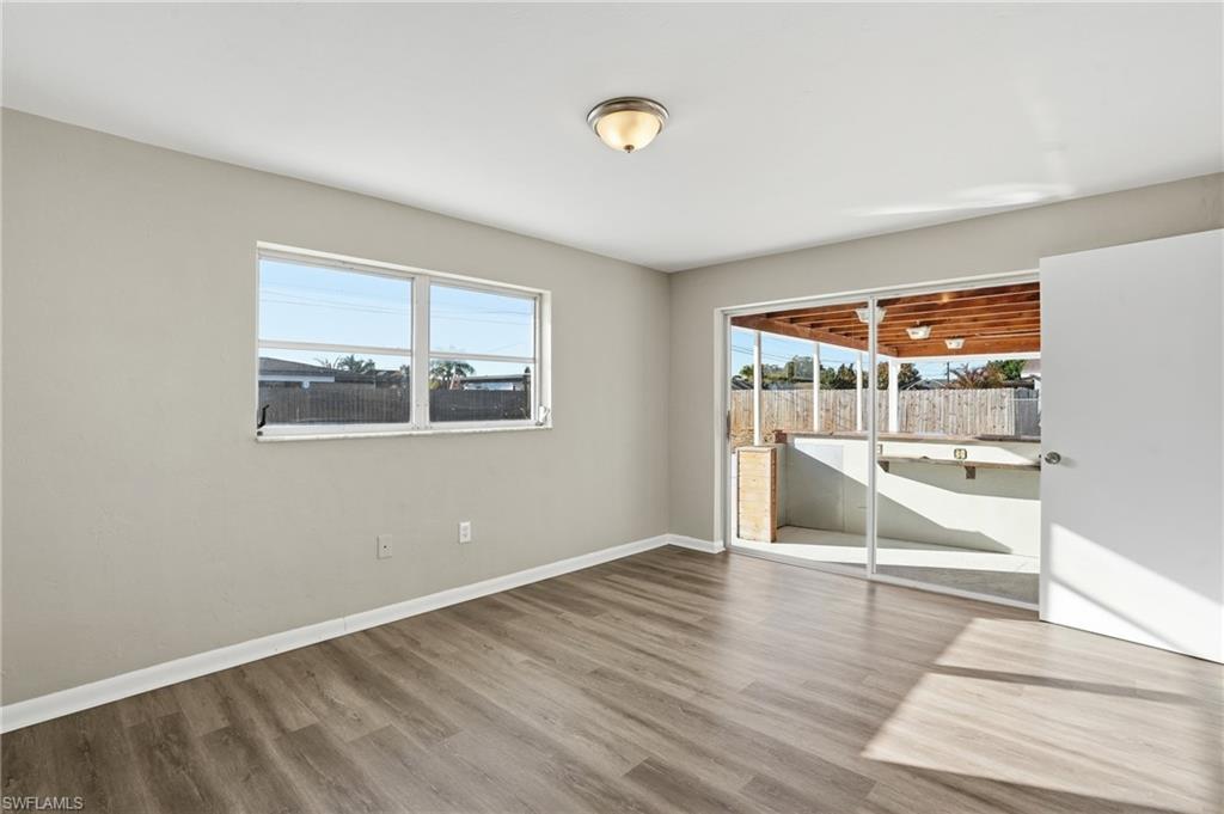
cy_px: 407
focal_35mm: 16
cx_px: 612
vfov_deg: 73.7
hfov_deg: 96.8
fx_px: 544
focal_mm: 16
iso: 400
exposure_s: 1/1250
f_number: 9
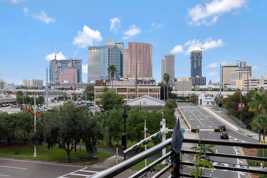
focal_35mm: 38
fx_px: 282
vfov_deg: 35.0
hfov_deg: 50.7
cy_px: 90
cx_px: 135
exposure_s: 1/800
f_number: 8
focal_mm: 24
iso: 800
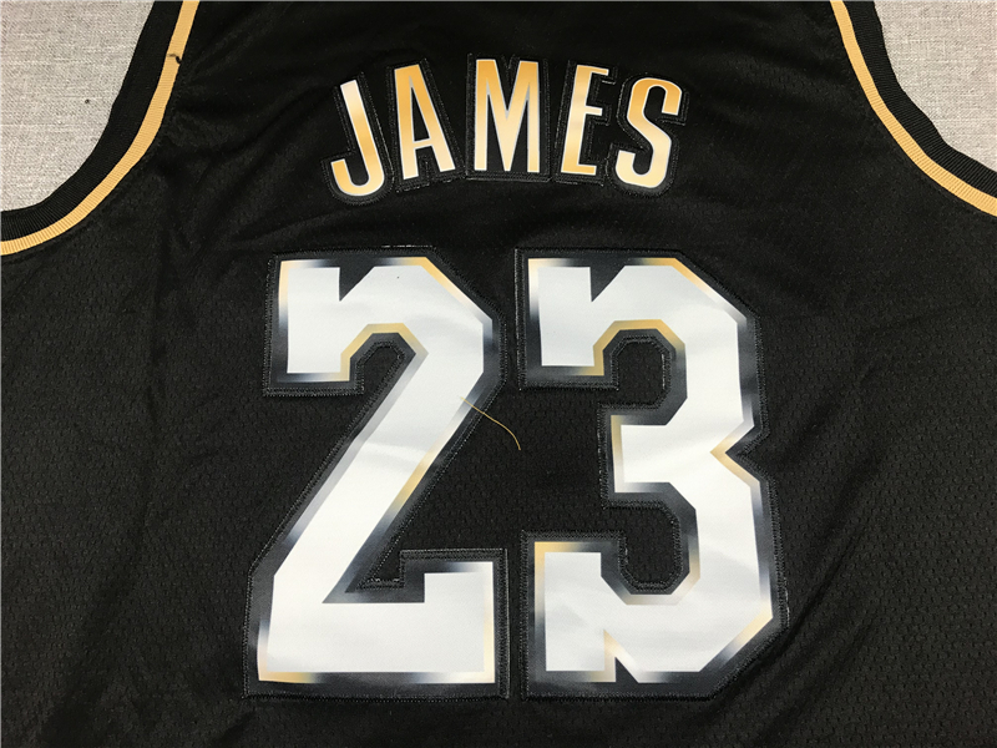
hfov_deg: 63.4
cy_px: 374
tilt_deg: -76.4
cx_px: 498
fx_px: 806
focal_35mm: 28
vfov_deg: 49.7
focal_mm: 3.99
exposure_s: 1/33
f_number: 1.8
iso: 25
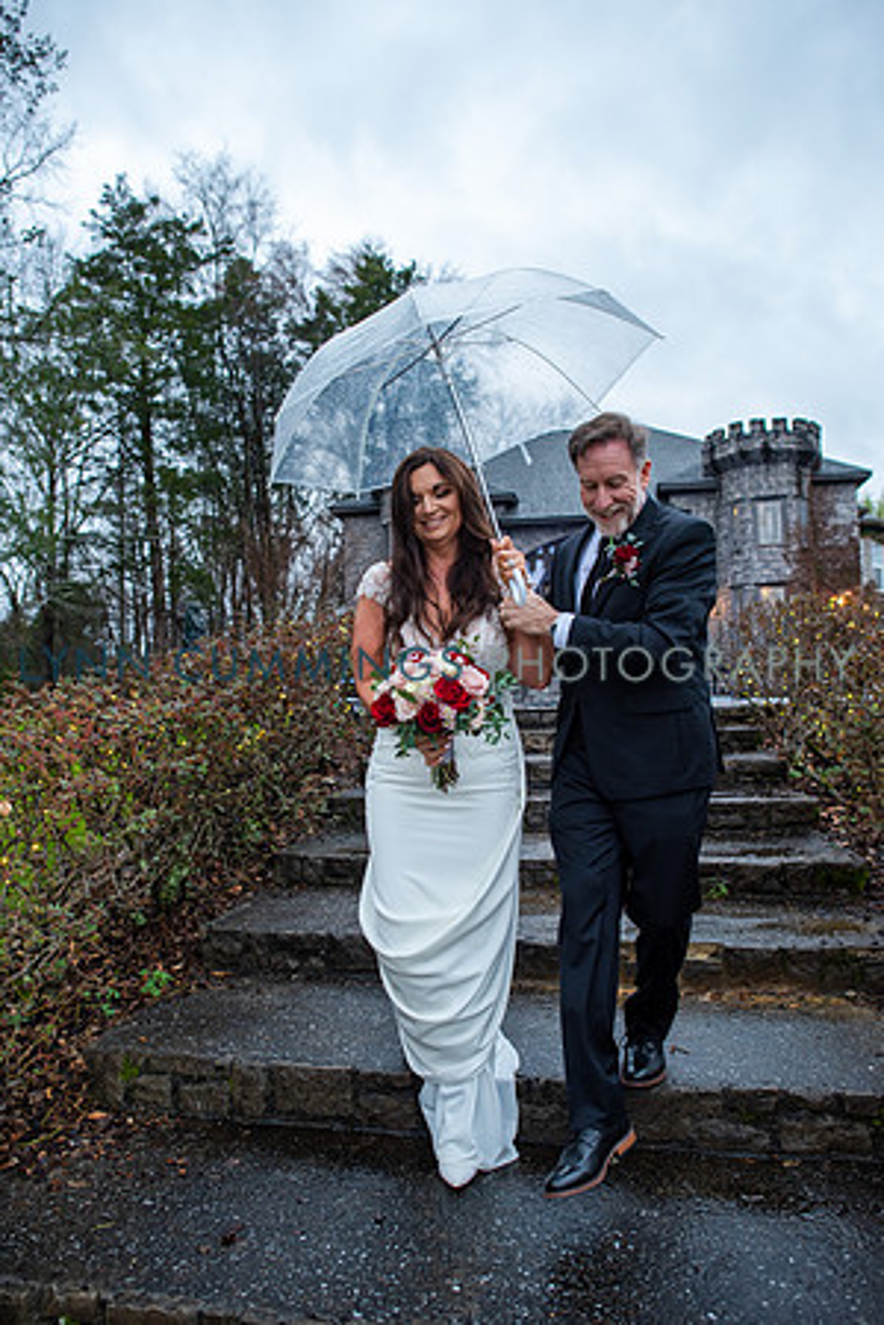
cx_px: 442
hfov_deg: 53.1
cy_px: 662
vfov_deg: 73.7
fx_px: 884
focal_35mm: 24
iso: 640
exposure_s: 1/160
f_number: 3.2
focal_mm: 24
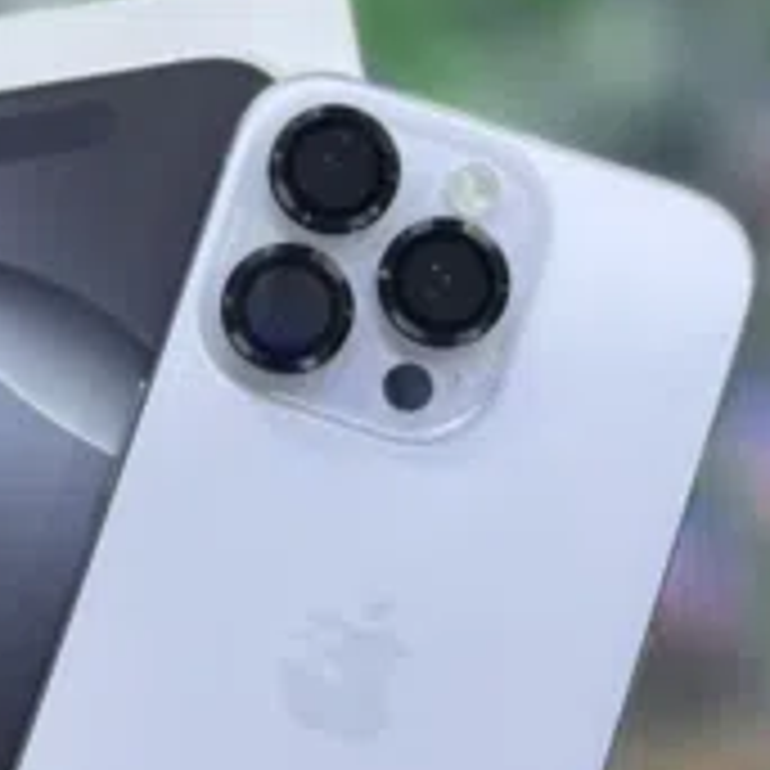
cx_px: 171
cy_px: 513
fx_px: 2491
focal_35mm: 99
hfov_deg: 17.4
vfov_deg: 17.5
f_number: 1.78
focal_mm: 6.86
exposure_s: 1/131
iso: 64
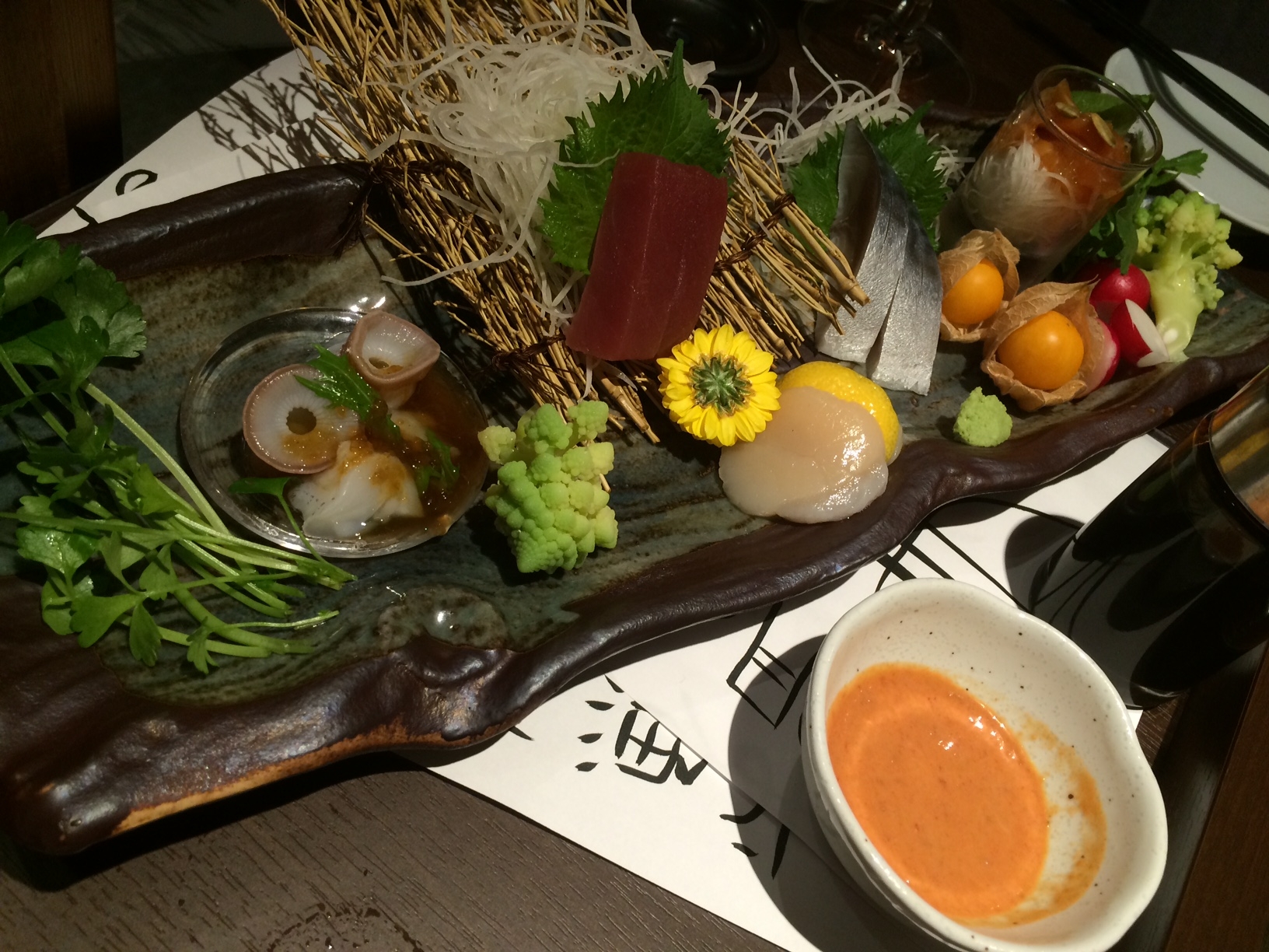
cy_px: 476
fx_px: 1063
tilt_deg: -50.4
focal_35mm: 29
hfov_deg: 61.7
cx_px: 634
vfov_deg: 48.2
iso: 100
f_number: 2.2
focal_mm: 4.15
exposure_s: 1/30
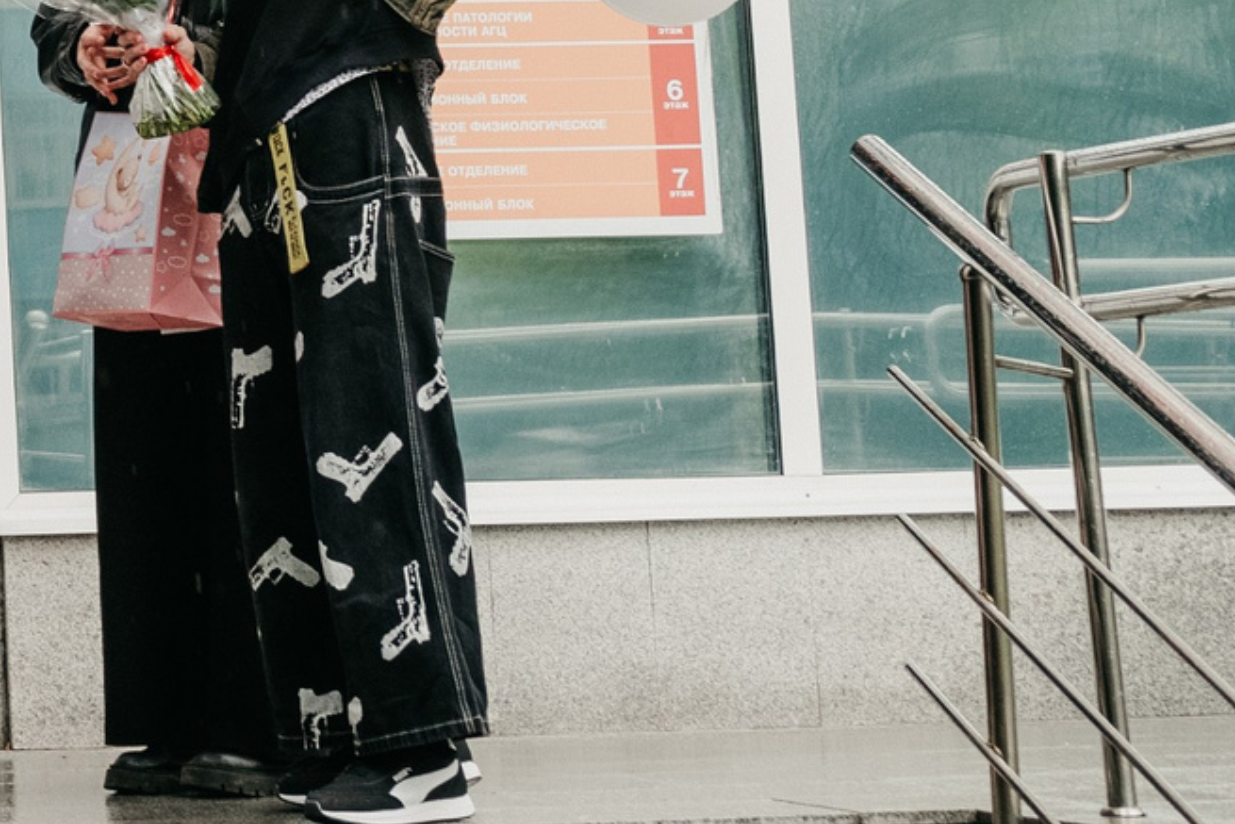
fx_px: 4838
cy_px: -209
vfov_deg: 9.6
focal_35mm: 141
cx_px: -1063
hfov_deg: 13.0
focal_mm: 35
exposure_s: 1/400
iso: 800
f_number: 4
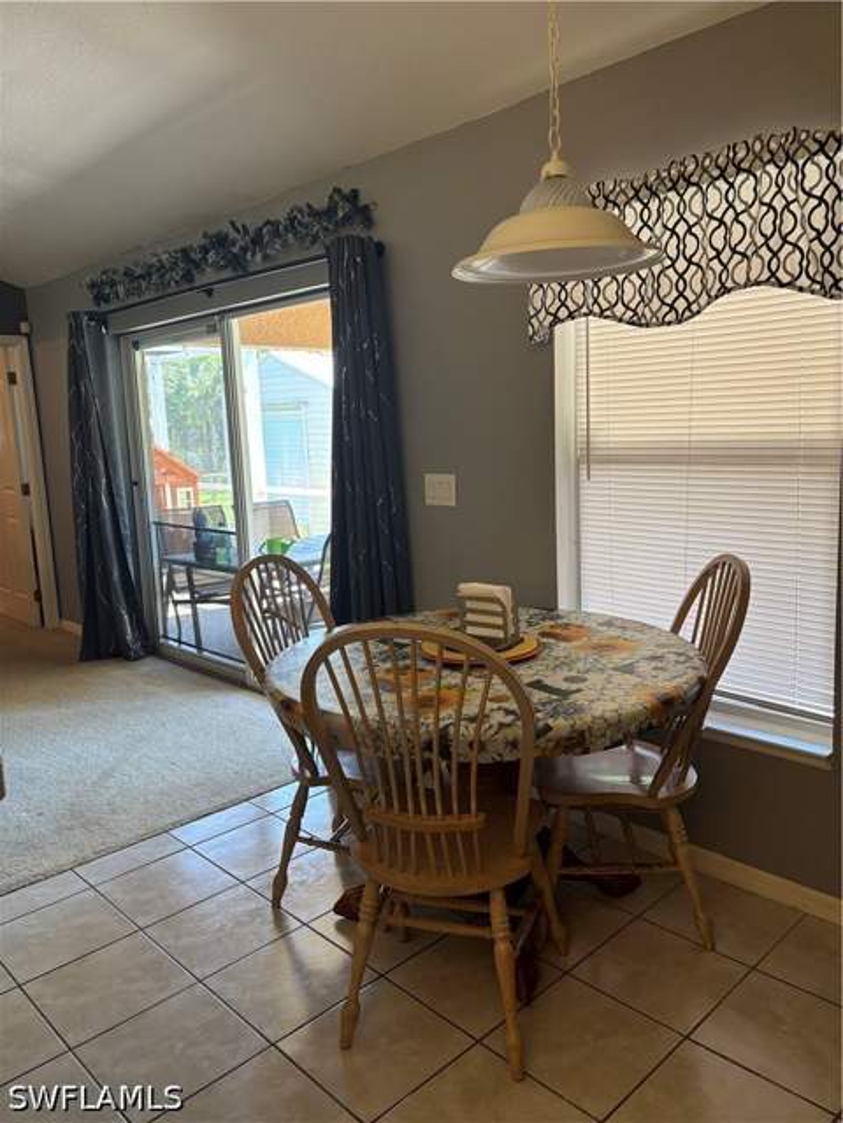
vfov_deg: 67.3
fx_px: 844
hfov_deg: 53.1
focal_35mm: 26
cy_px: 562
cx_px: 422
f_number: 1.6
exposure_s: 1/60
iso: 125
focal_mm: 5.96
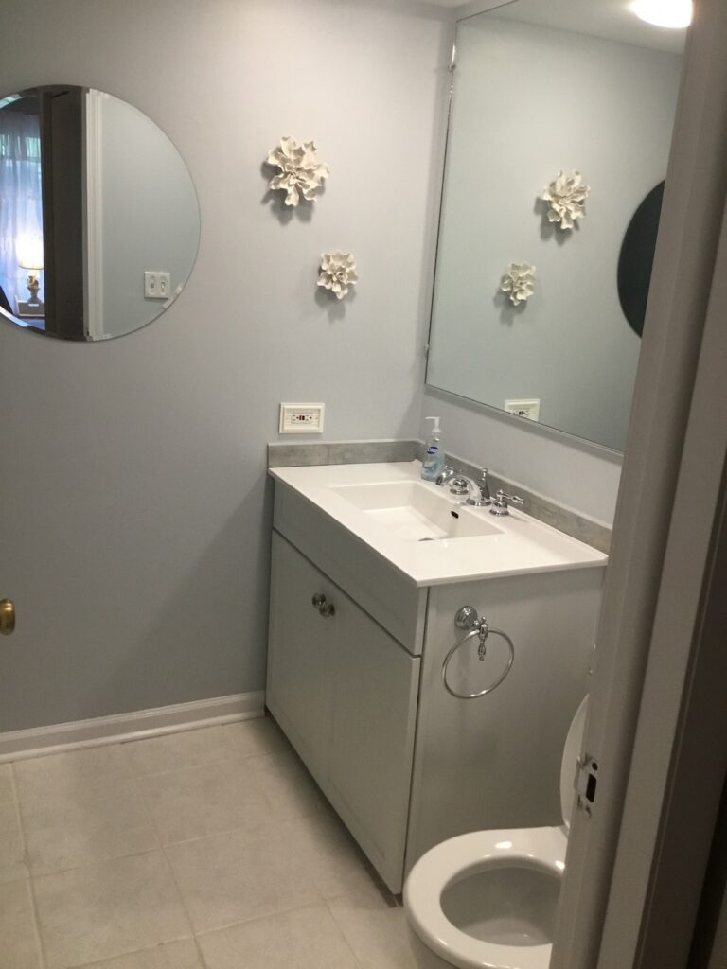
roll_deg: -3.1
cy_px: 484
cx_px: 364
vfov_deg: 58.4
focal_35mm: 31
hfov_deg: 45.4
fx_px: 868
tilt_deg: -14.8
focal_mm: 3.3
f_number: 2.4
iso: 125
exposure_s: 1/30
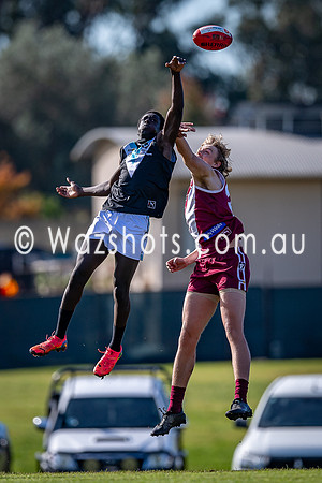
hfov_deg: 1.5
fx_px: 12298
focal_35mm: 917
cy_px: 188
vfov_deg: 2.3
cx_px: 161
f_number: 4
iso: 220
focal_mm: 500
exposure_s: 1/1600
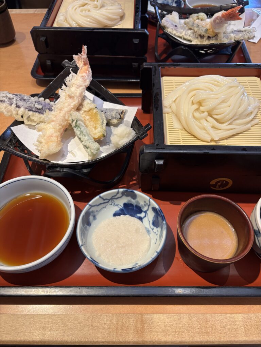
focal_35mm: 26
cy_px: 174
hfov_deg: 53.1
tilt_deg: -55.4
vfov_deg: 67.3
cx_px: 130
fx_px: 261
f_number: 1.6
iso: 160
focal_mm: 5.96
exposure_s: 1/60
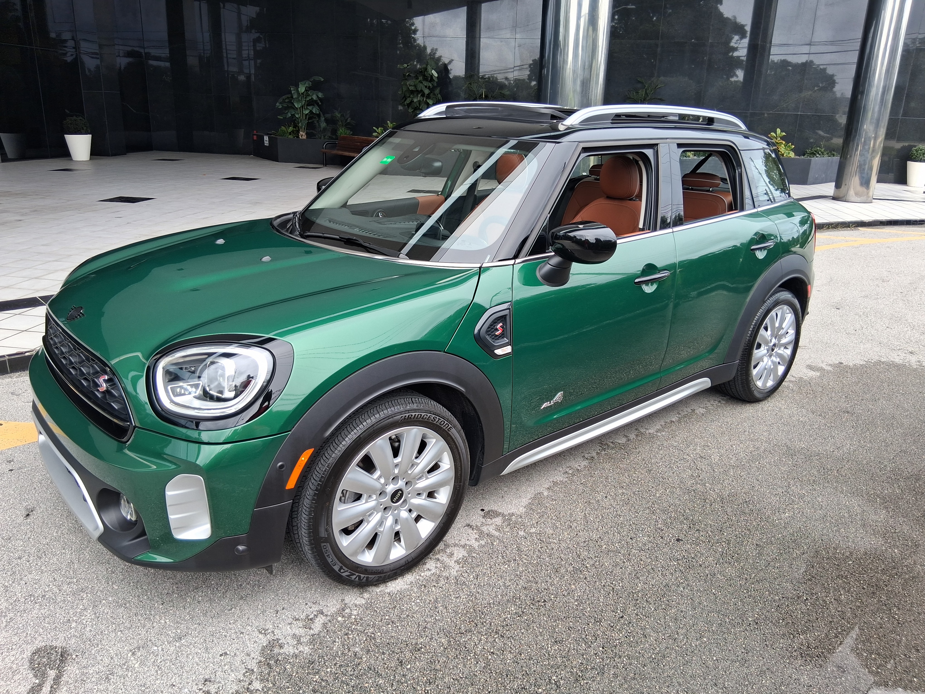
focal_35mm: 26
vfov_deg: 53.1
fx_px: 695
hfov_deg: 67.3
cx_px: 462
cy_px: 347
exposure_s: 1/121
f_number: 1.8
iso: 25
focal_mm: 3.98
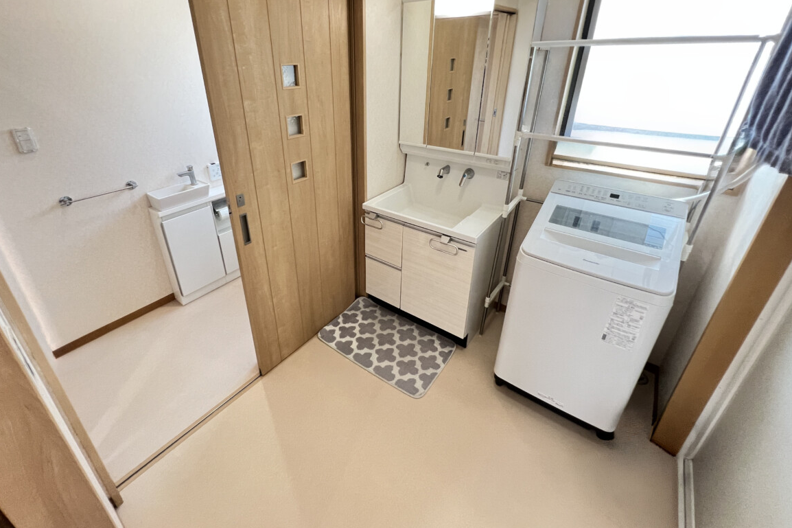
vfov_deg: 76.6
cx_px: 364
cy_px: 218
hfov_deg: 100.2
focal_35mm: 15
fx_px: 330
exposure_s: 1/60
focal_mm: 1.57
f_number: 1.8
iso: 250
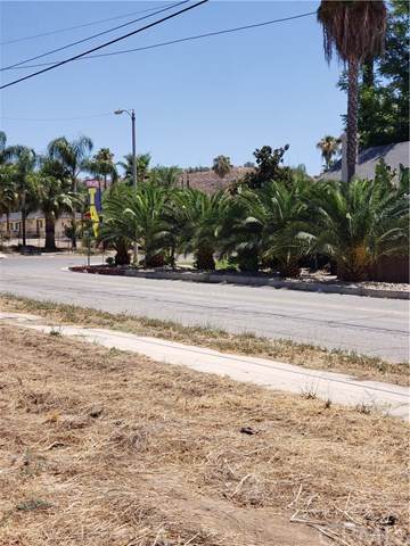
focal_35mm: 52
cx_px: 205
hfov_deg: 28.0
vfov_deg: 36.8
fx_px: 821
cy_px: 273
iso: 32
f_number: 2.4
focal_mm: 6
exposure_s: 1/628
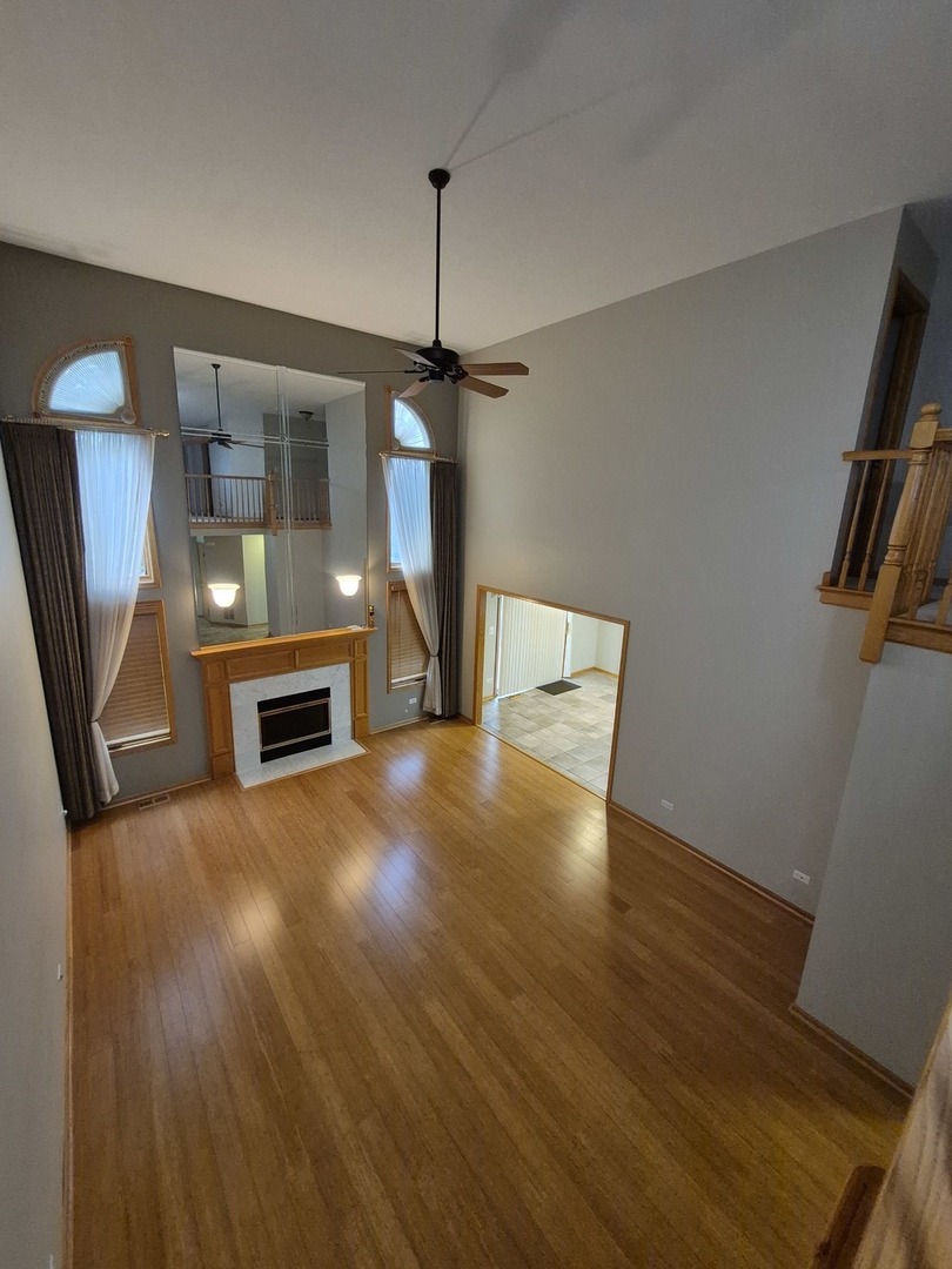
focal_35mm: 13
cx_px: 476
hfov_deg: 89.9
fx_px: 477
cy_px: 634
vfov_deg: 106.2
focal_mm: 1.74
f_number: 2.2
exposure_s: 1/60
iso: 640
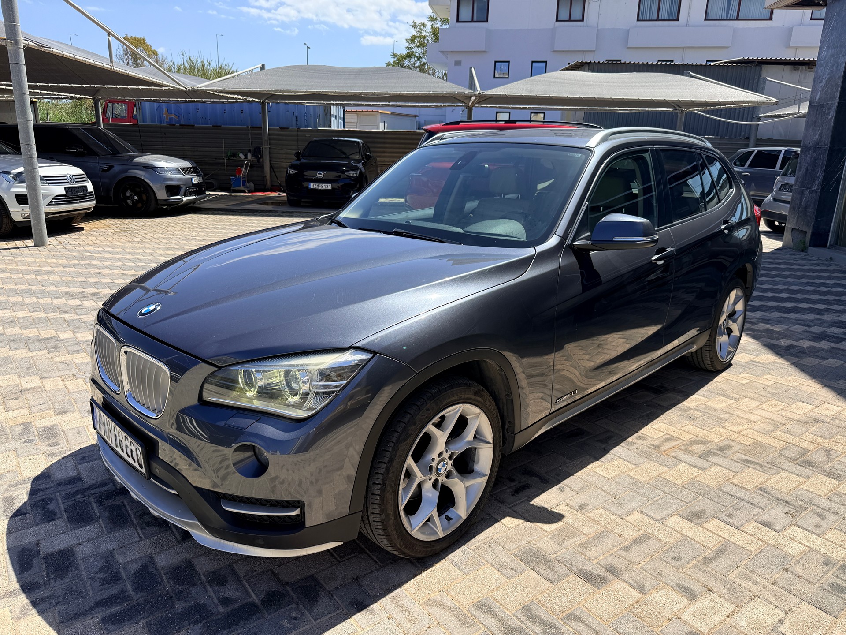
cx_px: 423
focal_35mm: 24
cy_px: 318
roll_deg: -2.3
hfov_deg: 71.6
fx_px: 587
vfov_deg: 56.8
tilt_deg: -15.5
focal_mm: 6.76
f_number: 1.78
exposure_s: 1/3279
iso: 80
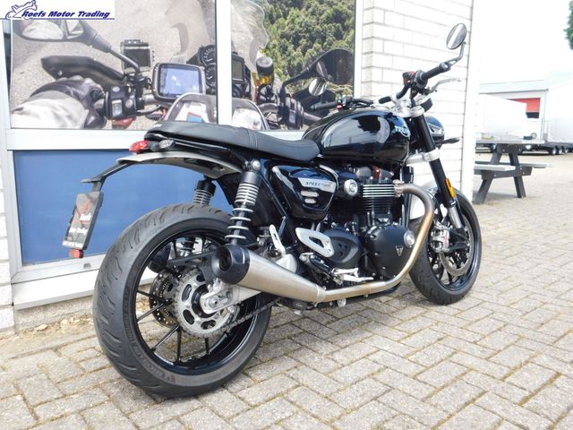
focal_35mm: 30
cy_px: 215
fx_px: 497
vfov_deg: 46.8
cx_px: 286
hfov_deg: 60.0
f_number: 3.2
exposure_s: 1/320
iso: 125
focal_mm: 5.3
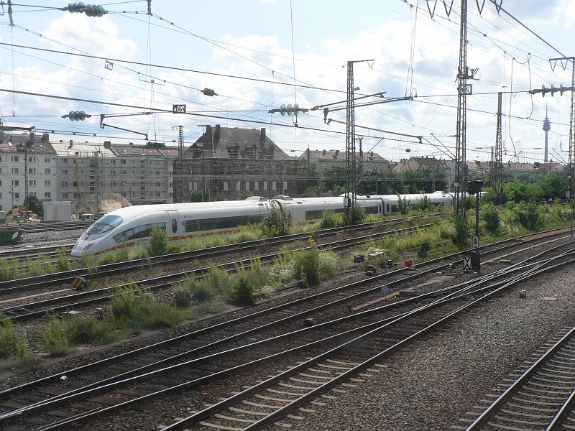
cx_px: 288
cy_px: 216
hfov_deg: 38.9
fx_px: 814
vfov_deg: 29.7
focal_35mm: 49
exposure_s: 1/400
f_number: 5.6
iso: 80
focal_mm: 8.1
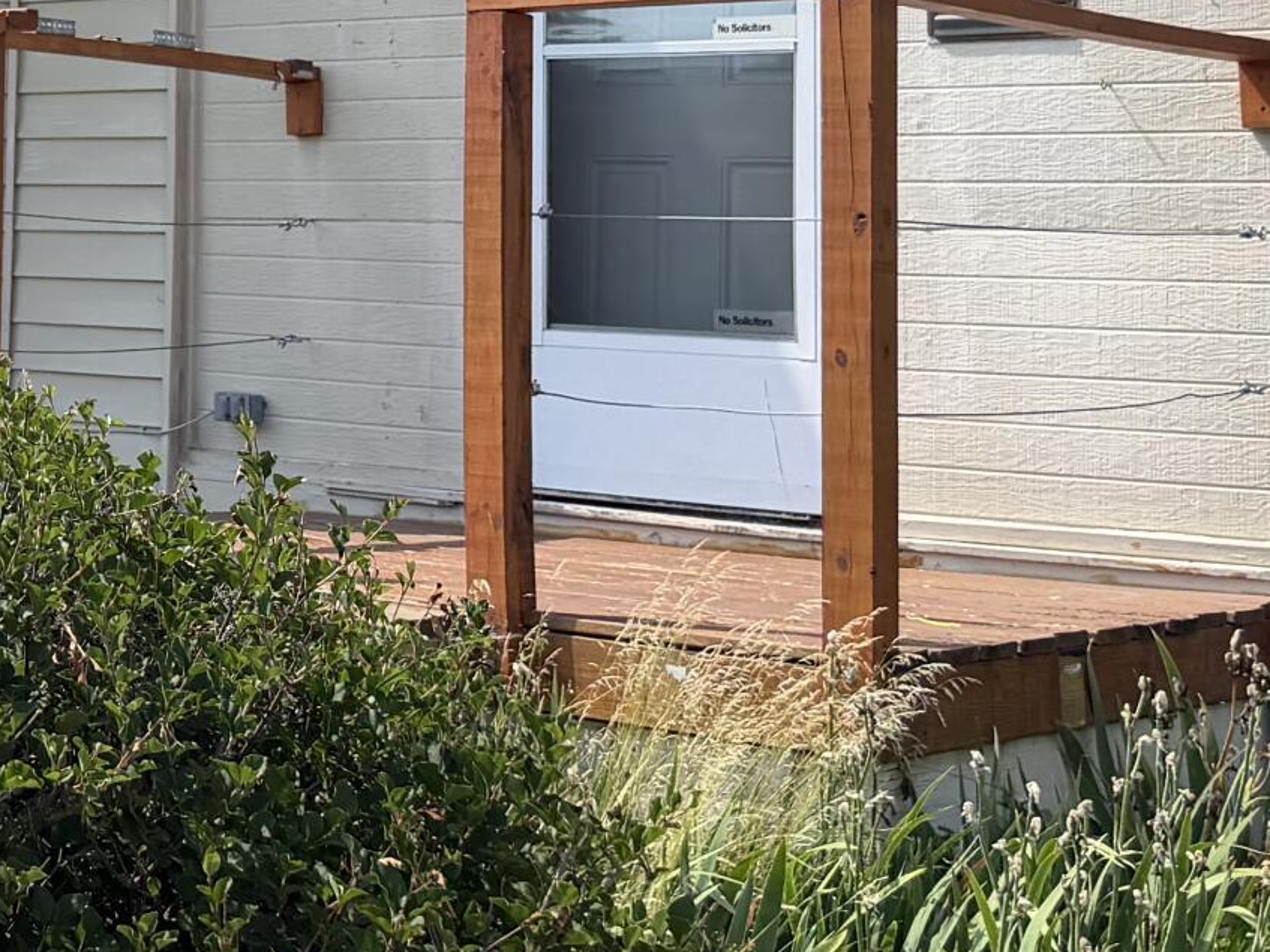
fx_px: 3118
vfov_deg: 16.9
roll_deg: -0.7
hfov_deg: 21.4
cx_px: -255
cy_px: -57
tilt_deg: +5.7
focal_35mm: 85
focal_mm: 6.76
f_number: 1.78
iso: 100
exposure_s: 1/3759
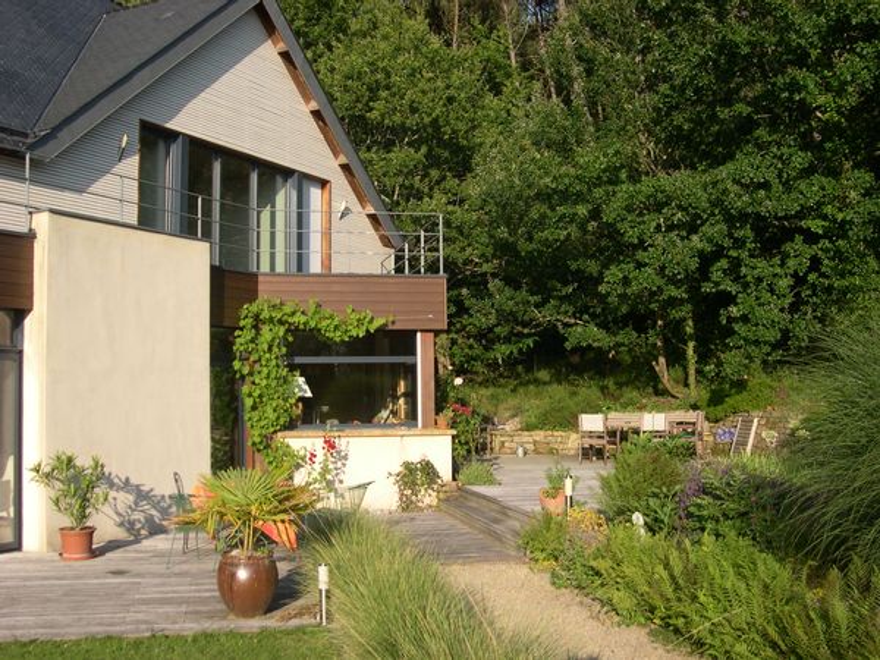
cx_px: 440
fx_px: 966
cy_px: 330
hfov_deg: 49.0
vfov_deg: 37.7
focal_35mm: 38
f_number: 7.6
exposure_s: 1/115
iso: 100
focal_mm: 8
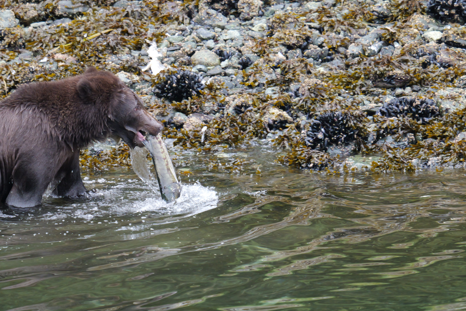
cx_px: 233
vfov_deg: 2.5
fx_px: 7067
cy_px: 156
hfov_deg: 3.8
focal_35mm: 546
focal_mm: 546
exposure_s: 1/250
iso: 6400
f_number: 11
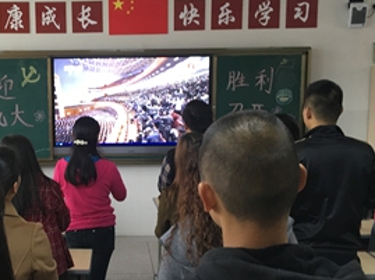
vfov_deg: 26.9
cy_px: 172
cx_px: 100
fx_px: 584
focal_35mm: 54
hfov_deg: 34.9
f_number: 2.2
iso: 125
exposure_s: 1/33
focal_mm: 4.15
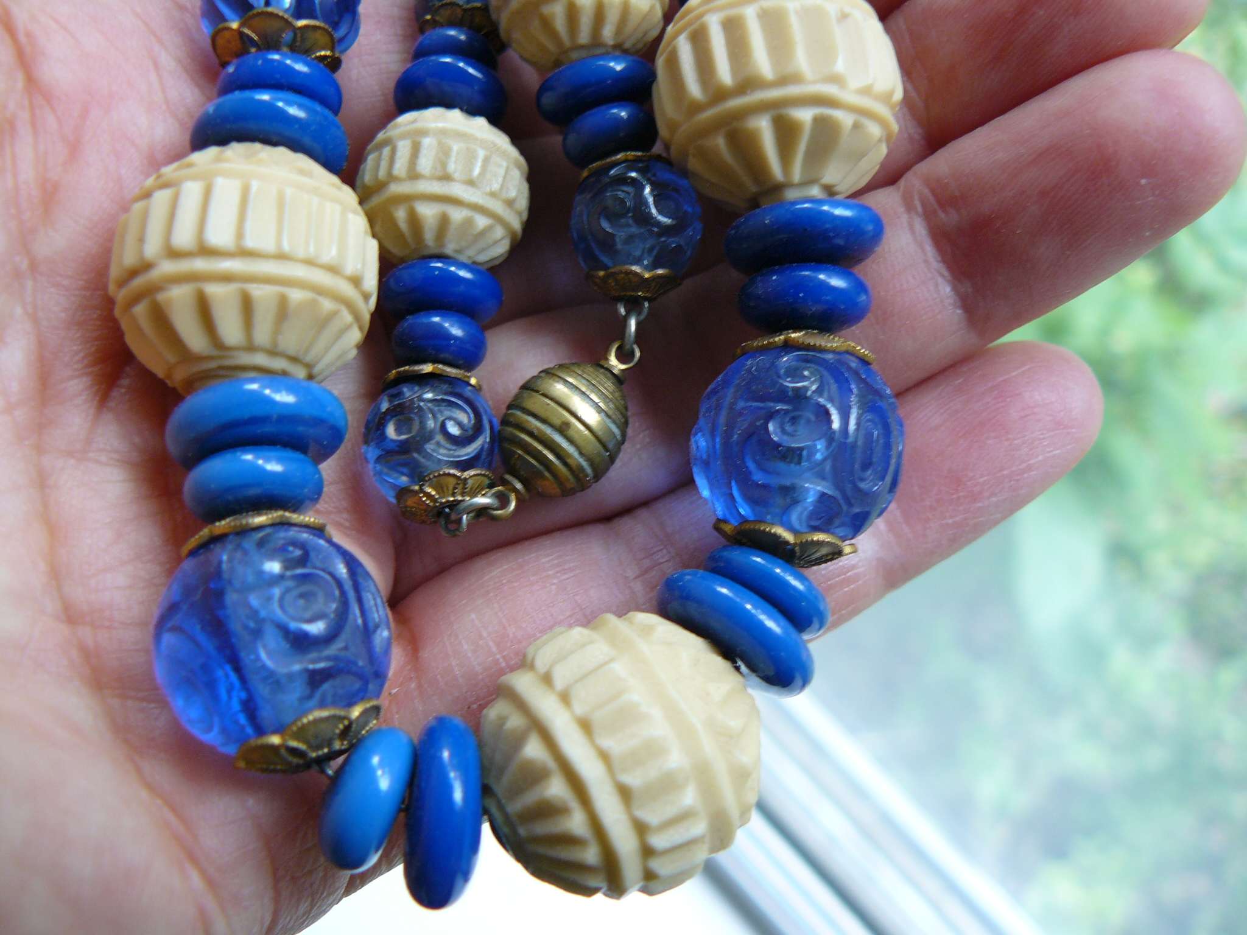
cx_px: 624
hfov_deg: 51.4
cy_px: 468
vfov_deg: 39.7
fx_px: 1297
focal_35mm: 36
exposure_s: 1/30
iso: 100
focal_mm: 6
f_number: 2.8
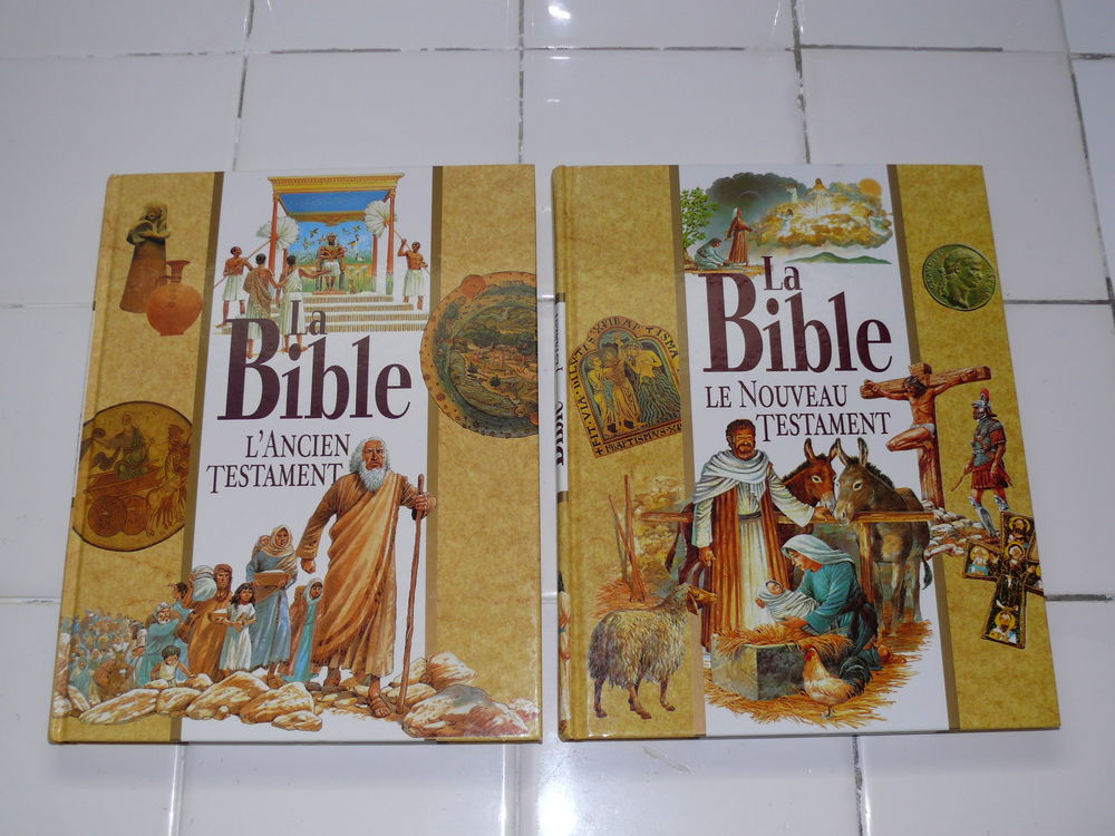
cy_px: 418
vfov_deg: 35.1
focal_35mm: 41
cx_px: 558
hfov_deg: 45.8
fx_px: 1321
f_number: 2.8
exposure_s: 1/30
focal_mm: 8.4
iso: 100
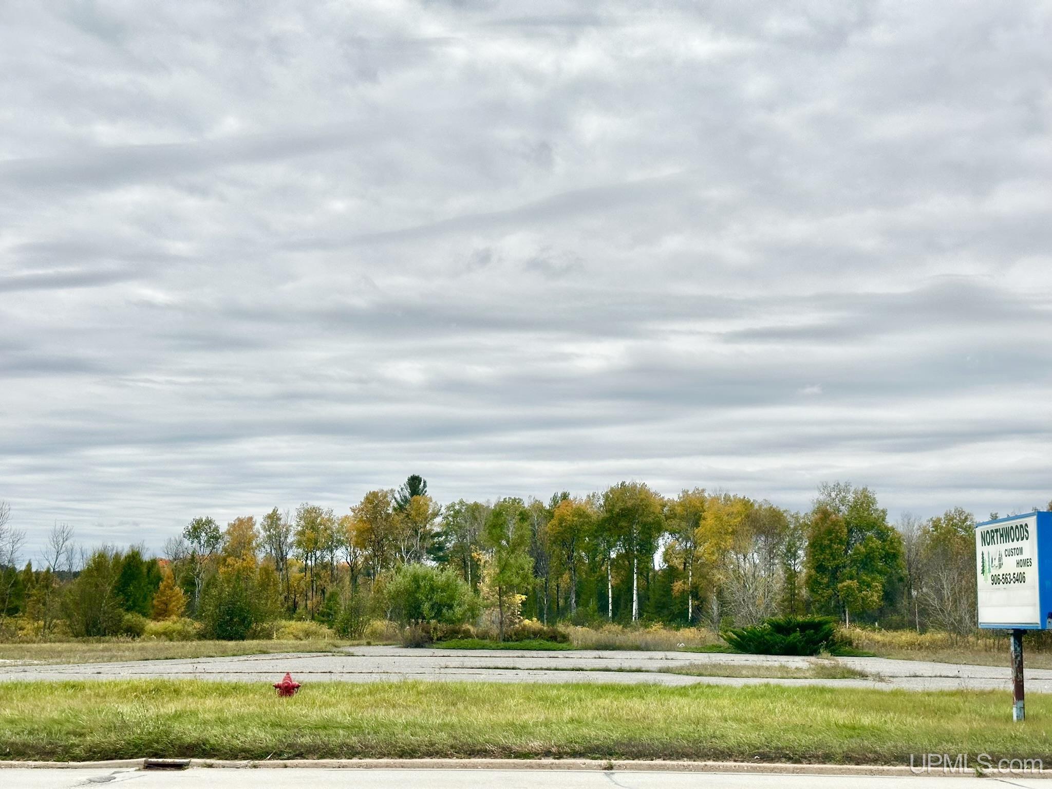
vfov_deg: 30.3
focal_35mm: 48
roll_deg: -1.7
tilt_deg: +9.4
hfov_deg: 39.7
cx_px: 526
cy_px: 394
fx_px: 1459
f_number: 1.78
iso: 64
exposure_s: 1/4566
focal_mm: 6.86
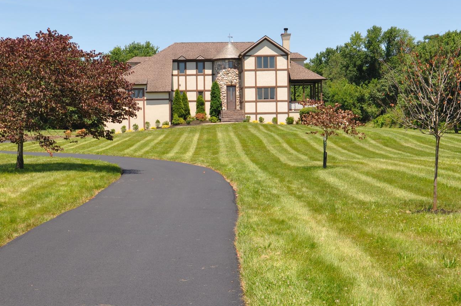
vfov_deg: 23.7
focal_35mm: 57
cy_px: 135
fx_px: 729
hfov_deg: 35.1
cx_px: 216
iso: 250
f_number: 9.5
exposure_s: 1/350
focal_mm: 24
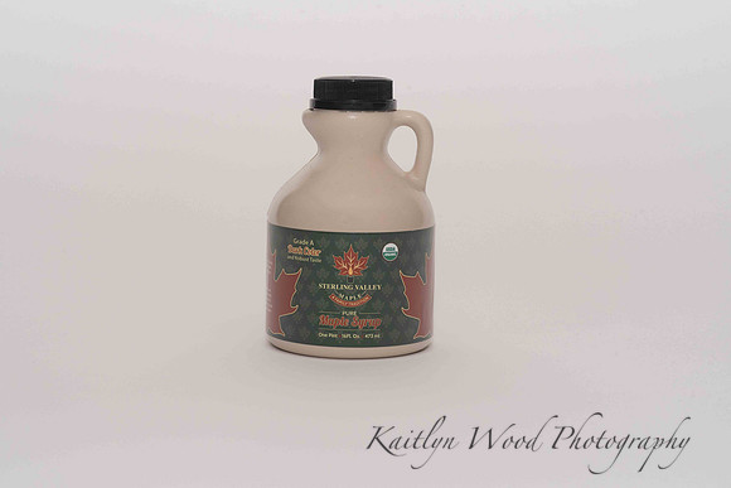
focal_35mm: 85
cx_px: 366
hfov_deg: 23.9
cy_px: 244
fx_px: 1726
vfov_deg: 16.1
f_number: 13
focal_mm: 85
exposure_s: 1/100
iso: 400
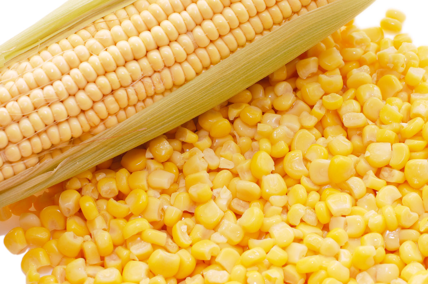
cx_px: 214
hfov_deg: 27.0
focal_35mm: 75
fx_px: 891
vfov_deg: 18.1
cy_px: 142
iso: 200
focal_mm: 50
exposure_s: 1/125
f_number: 8
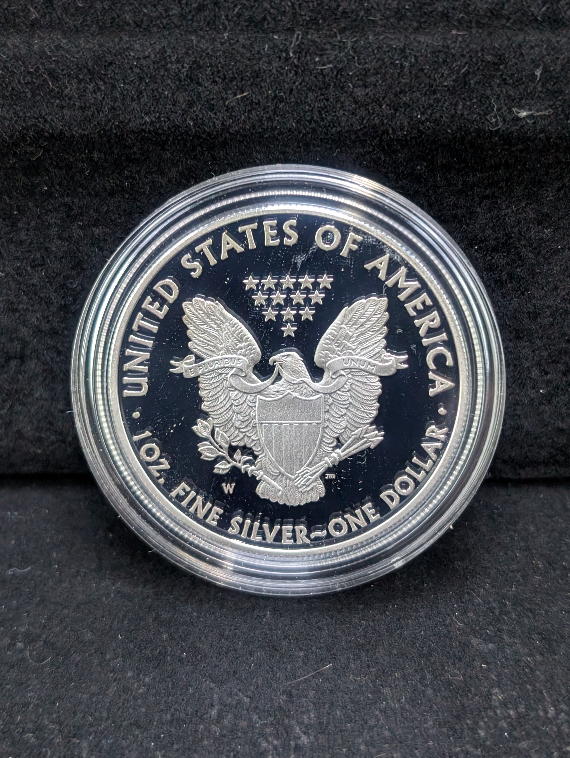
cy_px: 379
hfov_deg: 29.7
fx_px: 1073
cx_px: 285
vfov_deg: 38.9
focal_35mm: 49
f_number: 1.68
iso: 695
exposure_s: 1/120
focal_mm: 6.9
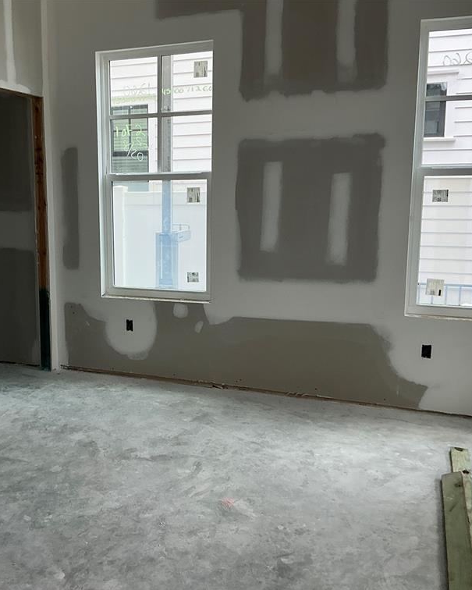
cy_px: 297
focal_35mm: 37
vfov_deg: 49.1
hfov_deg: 39.5
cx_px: 147
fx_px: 646
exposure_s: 1/122
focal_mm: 3
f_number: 1.8
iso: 50
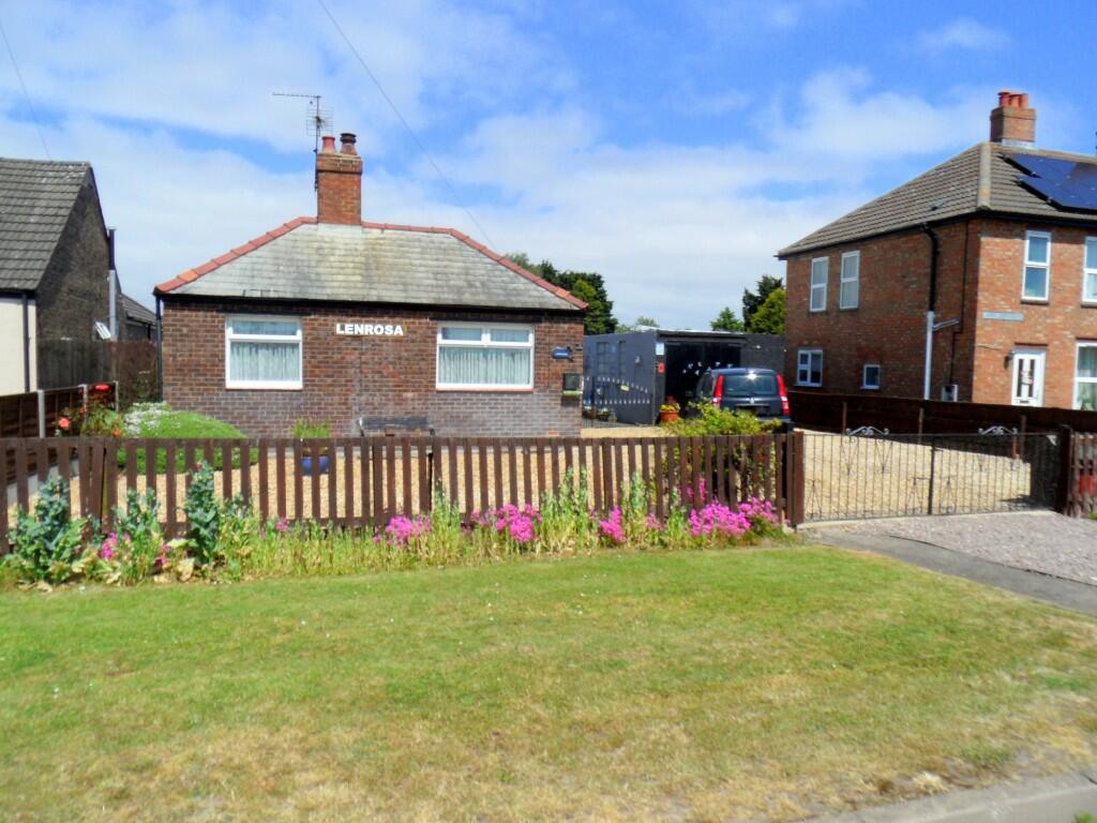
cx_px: 548
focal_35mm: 24
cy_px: 412
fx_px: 761
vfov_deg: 56.8
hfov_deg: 71.6
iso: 80
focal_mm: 3.9
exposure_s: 1/750
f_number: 4.6
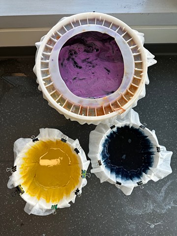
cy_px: 118
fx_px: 164
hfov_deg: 56.8
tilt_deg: -85.9
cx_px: 88
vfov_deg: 71.6
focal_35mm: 24
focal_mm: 6.9
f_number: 1.8
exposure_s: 1/121
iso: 64
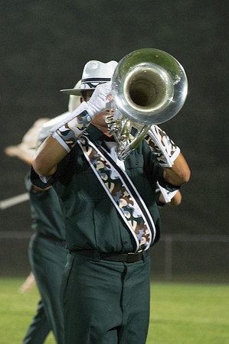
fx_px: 3136
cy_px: 144
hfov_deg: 4.2
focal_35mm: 328
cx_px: 114
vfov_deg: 6.3
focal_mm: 185
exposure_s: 1/160
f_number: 5
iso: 4500
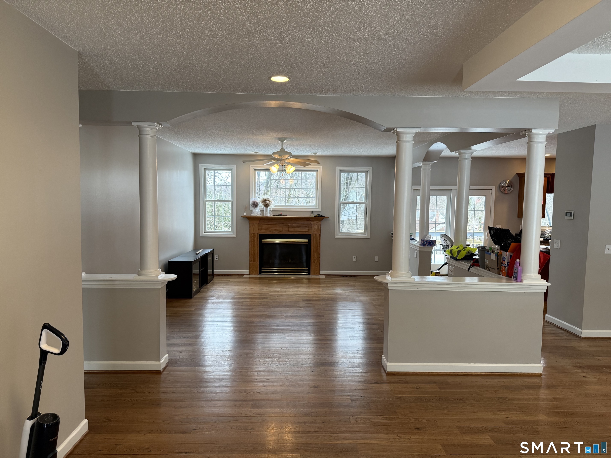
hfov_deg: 71.6
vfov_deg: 56.8
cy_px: 229
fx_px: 424
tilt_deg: -4.1
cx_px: 306
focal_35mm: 24
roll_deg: -1.3
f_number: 1.78
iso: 160
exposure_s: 1/120
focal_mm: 6.76
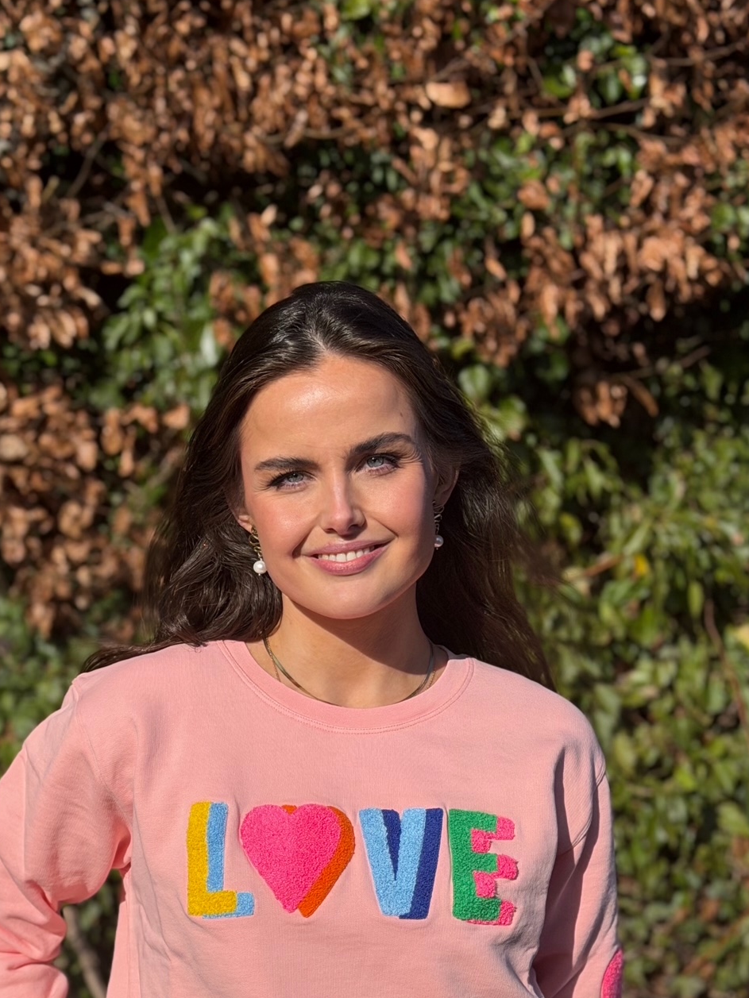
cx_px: 276
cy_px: 766
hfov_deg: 19.1
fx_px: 2221
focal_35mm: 77
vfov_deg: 25.0
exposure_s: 1/7874
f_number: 1.78
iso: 64
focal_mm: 6.76
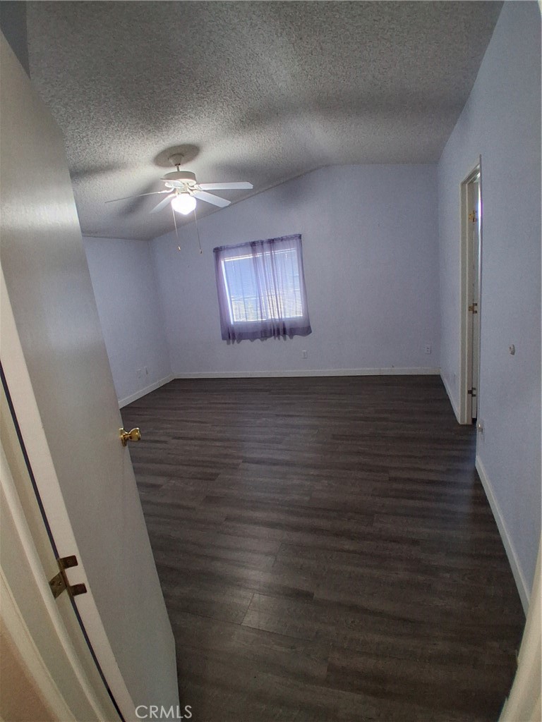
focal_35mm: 17
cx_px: 271
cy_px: 361
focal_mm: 1.4
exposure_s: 1/40
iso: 320
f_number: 2.2
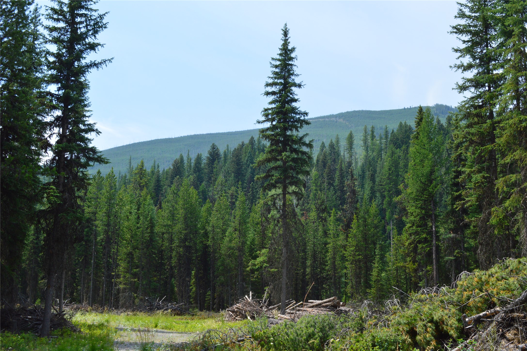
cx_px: 264
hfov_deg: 49.6
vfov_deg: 34.1
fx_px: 570
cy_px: 176
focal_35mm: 39
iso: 400
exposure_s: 1/250
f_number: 10
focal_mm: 26
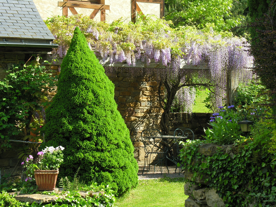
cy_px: 104
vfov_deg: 15.7
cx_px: 138
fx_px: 749
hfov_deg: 20.9
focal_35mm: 94
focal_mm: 24
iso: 50
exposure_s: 1/98
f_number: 5
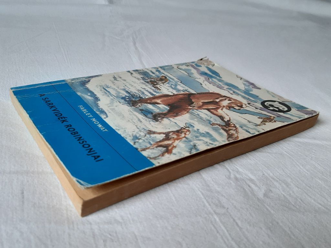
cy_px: 124
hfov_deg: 65.3
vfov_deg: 51.4
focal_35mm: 27
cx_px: 166
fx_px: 258
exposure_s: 1/50
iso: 50
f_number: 1.7
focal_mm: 3.93
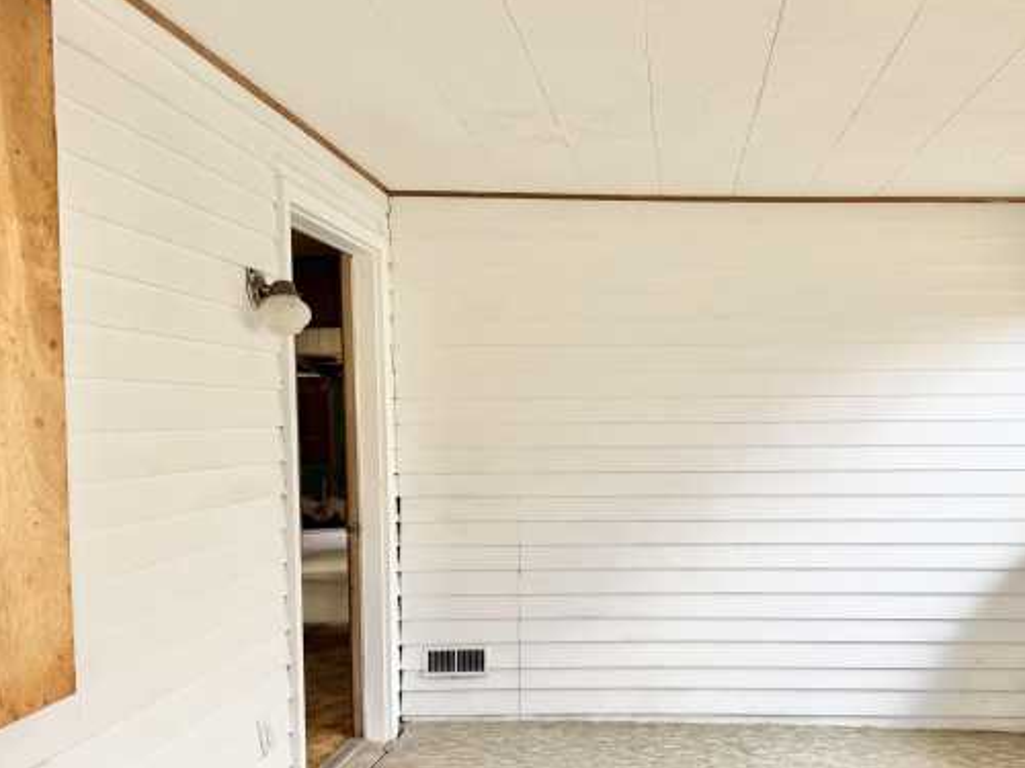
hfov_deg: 55.7
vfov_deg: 43.9
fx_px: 948
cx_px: 675
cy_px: 463
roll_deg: +0.6
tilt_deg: -3.5
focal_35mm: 32
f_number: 1.78
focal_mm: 6.76
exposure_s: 1/123
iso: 64
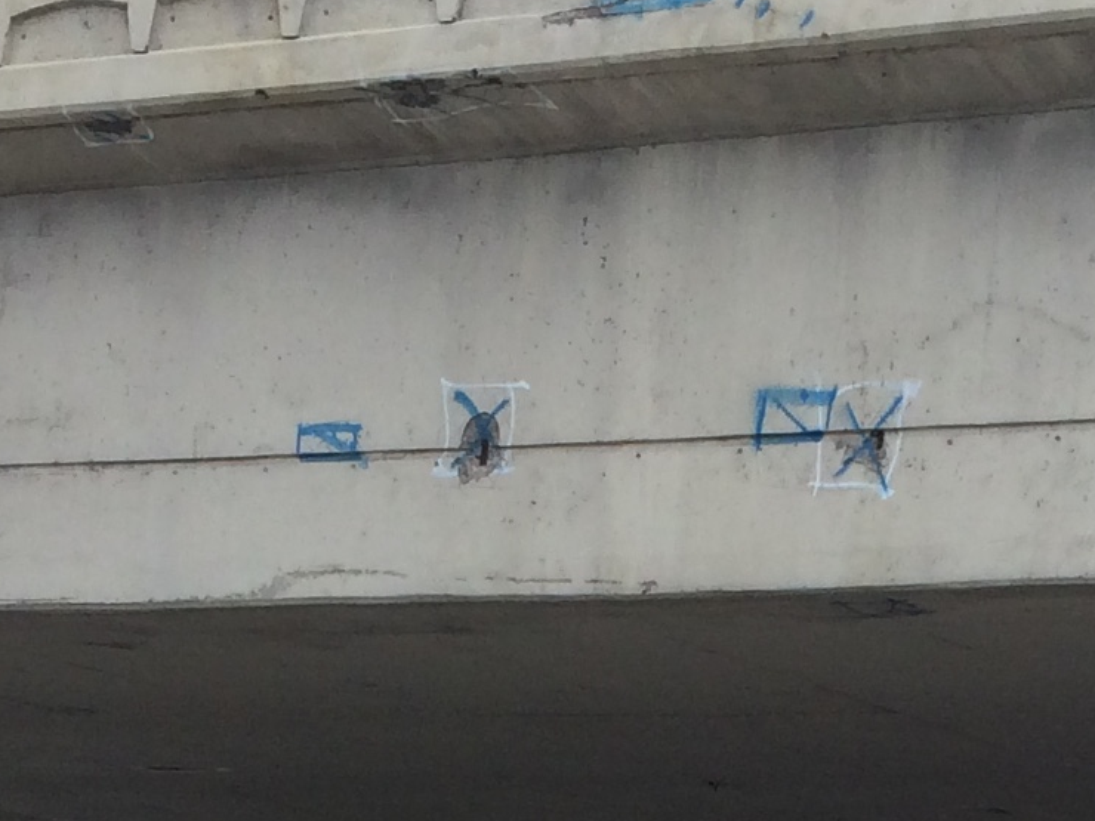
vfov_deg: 10.6
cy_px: 1652
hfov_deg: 15.4
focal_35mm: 128
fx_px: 4049
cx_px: 768
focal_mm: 4.15
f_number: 2.2
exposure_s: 1/1244
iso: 32
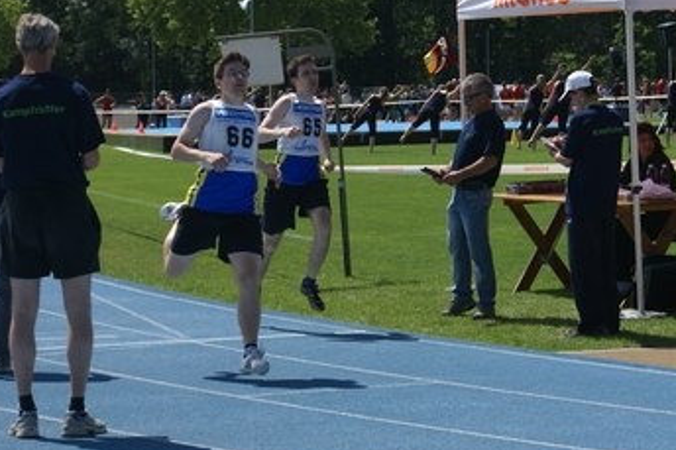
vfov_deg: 8.3
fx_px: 3097
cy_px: 110
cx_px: 519
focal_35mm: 165
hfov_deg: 12.4
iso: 100
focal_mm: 70
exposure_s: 1/400
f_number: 7.1
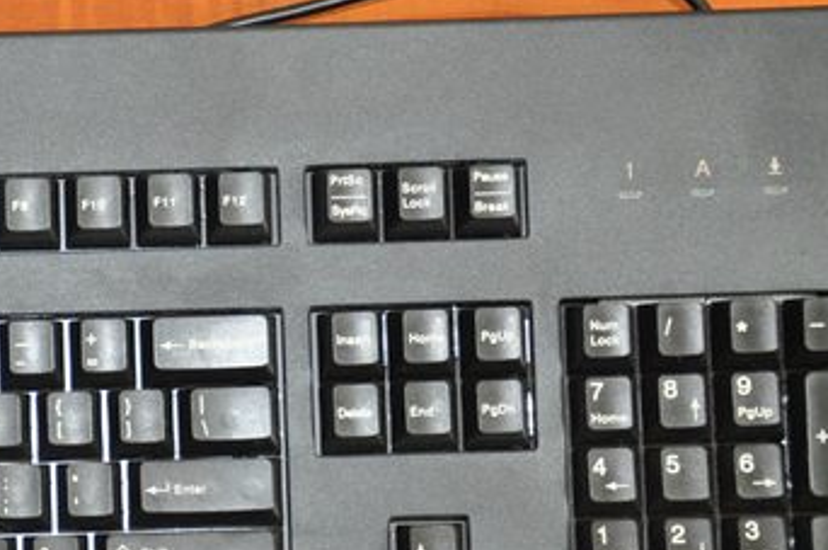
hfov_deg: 14.7
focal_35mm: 138
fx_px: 3169
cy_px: 371
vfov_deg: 9.9
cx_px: 17
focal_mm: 42
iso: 800
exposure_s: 1/60
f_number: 4.8
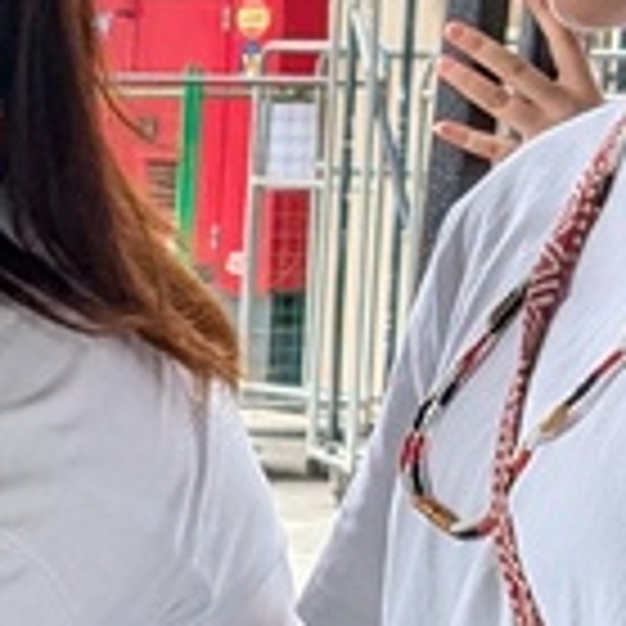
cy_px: 916
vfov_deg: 7.9
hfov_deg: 7.6
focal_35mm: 219
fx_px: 4481
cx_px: -725
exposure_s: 1/376
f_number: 1.68
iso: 23
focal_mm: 6.9
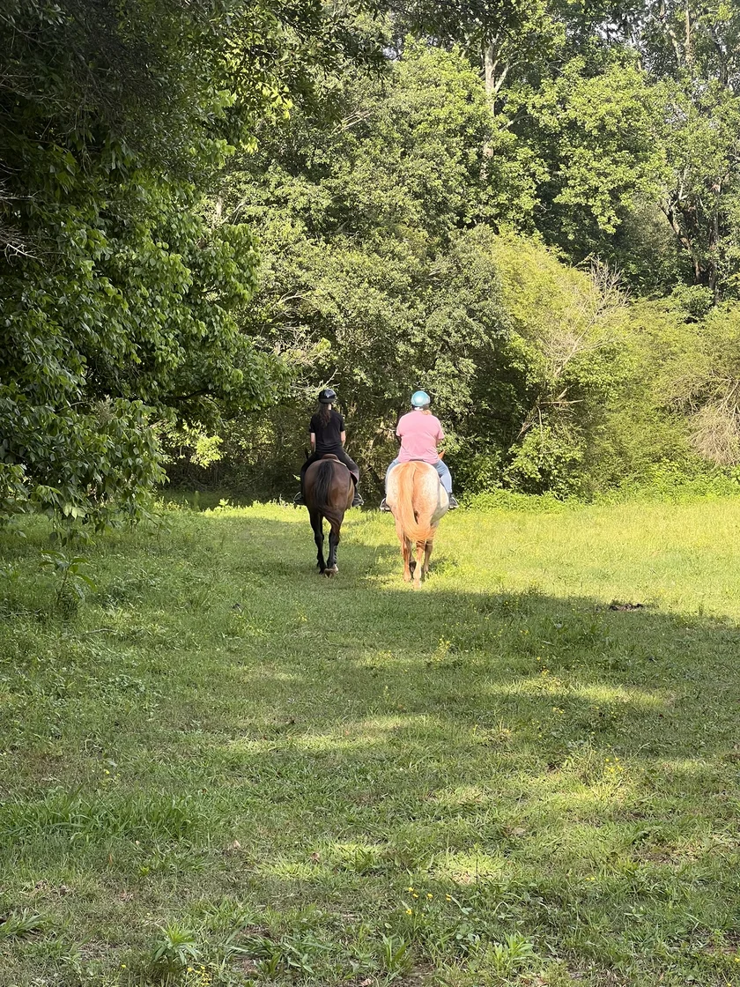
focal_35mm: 77
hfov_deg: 19.1
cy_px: 494
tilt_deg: -1.0
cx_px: 370
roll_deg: +0.4
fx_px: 2195
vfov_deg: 25.3
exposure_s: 1/145
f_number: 2.8
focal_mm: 9
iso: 32
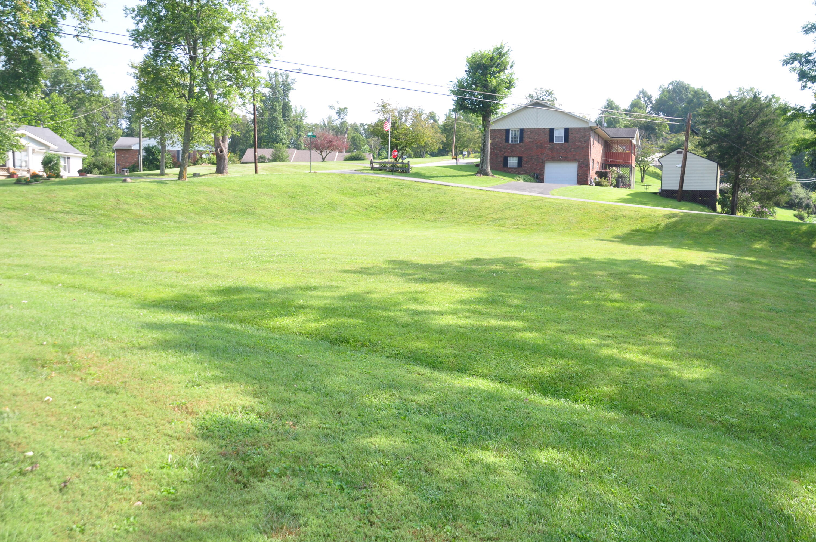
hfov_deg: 62.0
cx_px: 408
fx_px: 679
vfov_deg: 43.5
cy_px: 271
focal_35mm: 30
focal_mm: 20
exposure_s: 1/200
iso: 250
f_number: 8
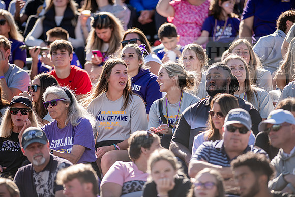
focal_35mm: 300
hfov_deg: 6.9
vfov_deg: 4.6
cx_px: 148
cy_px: 98
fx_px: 2459
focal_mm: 300
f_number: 3.2
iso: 200
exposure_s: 1/1000
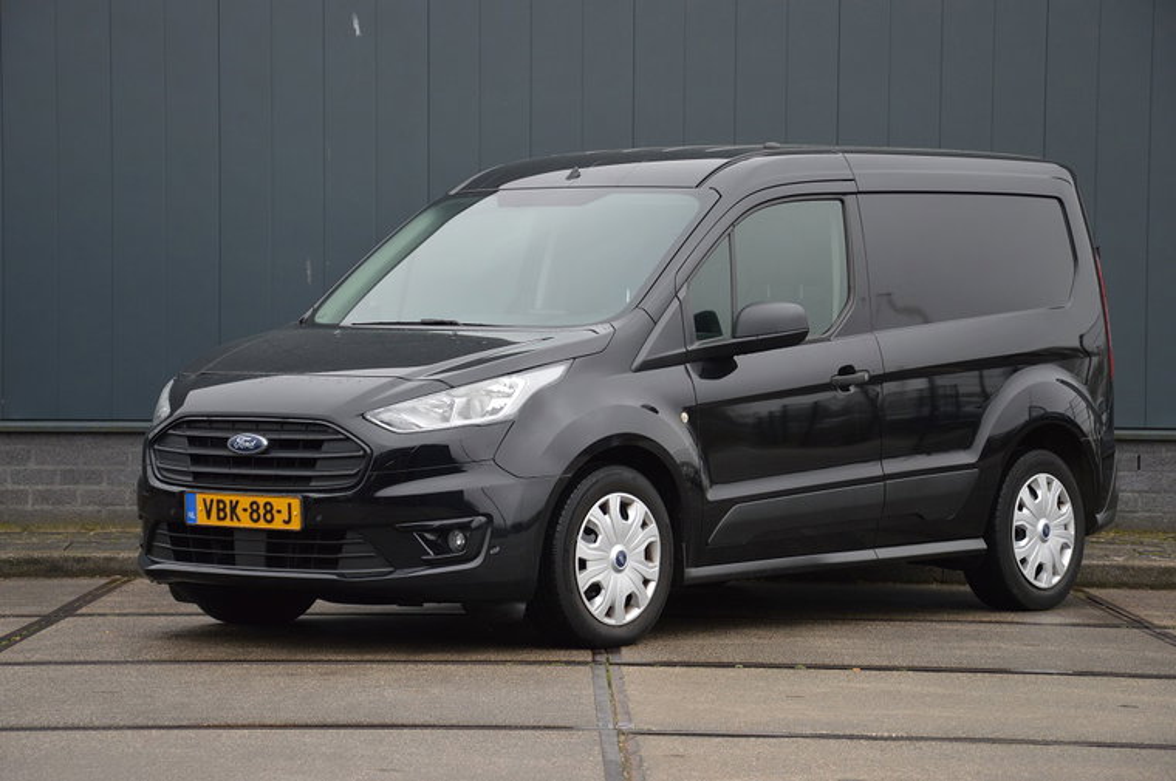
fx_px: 3426
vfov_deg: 13.0
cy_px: 390
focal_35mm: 105
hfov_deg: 19.5
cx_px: 588
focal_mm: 70
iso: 400
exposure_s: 1/250
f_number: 5.3
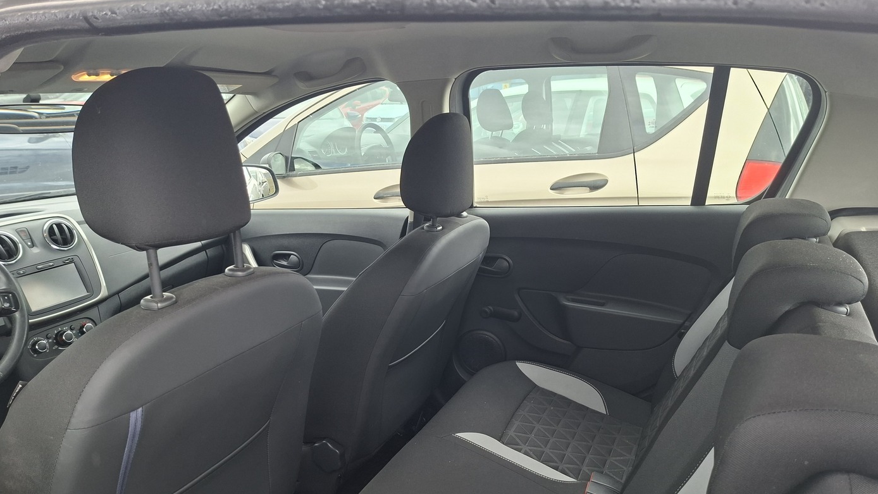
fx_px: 605
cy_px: 295
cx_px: 435
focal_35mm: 26
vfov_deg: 44.2
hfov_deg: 71.9
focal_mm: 5.54
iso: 50
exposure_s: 1/185
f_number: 1.8
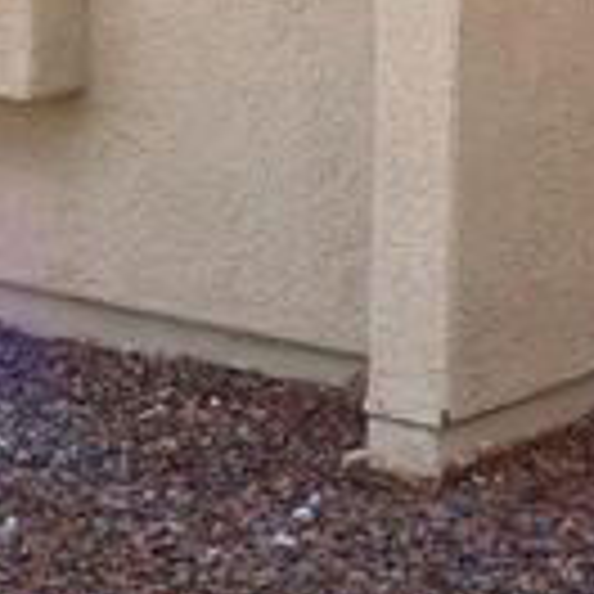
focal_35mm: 154
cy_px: -328
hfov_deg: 11.1
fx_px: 2990
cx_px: -194
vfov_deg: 10.9
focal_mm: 16
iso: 100
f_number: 8
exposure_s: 1/160
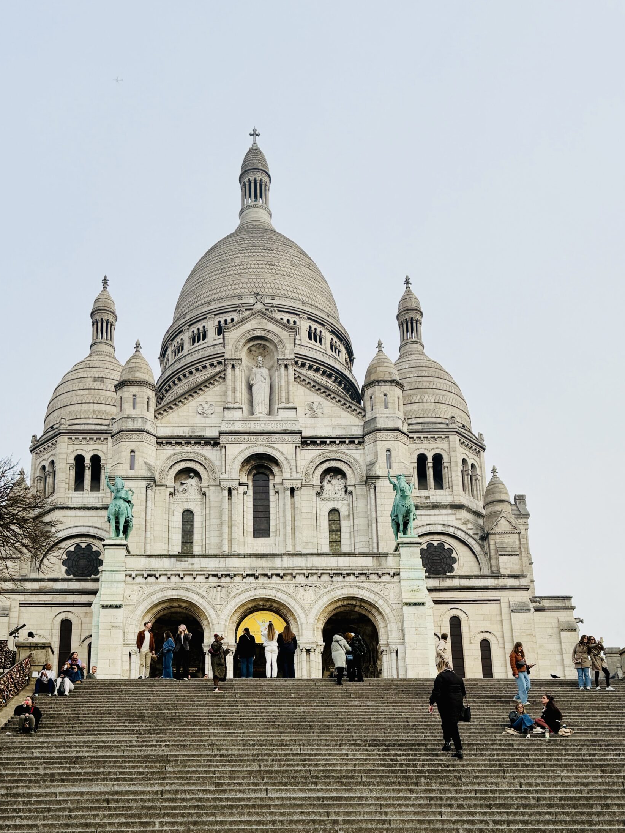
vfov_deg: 63.2
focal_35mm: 28
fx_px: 674
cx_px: 268
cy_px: 473
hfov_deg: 49.6
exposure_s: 1/1727
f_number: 1.78
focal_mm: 6.76
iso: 80
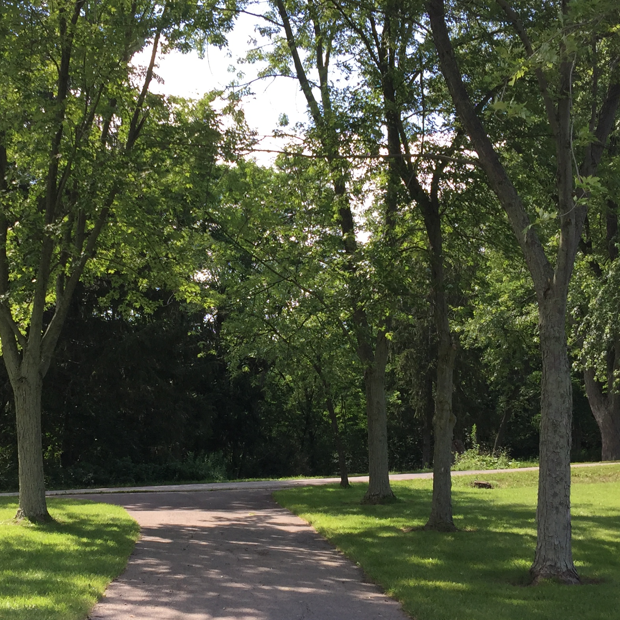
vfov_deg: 32.2
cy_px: 322
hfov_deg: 32.0
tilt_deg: +11.3
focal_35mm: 53
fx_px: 1074
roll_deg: -3.1
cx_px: 227
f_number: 2.2
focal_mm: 4.15
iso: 32
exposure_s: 1/527
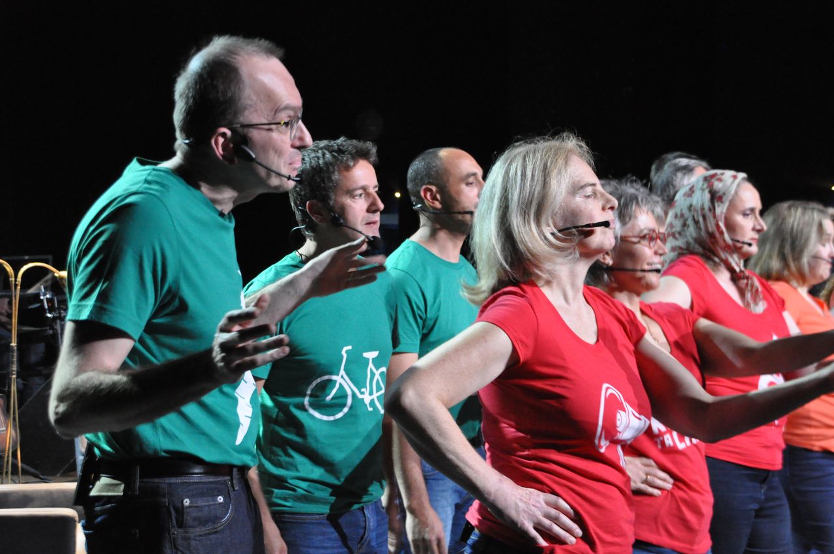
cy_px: 277
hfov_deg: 27.0
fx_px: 1735
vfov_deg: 18.1
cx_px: 417
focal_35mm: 75
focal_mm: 50
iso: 3200
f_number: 4.8
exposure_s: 1/20
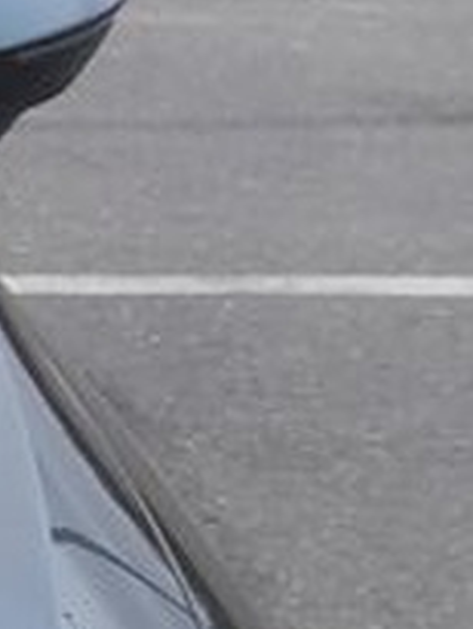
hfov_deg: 6.7
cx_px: -1093
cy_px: 920
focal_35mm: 195
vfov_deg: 9.9
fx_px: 3549
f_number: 1.89
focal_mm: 5.43
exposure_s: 1/33
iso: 170
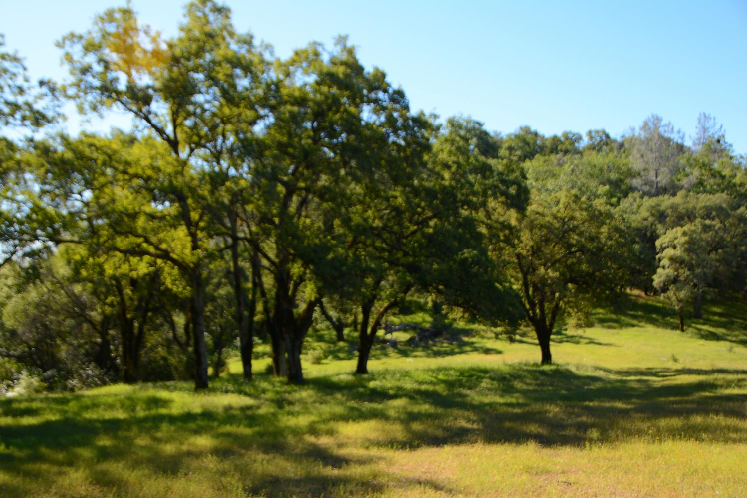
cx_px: 374
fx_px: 747
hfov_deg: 53.1
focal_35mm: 36
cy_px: 249
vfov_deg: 36.9
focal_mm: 24
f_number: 3.8
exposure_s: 1/400
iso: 100
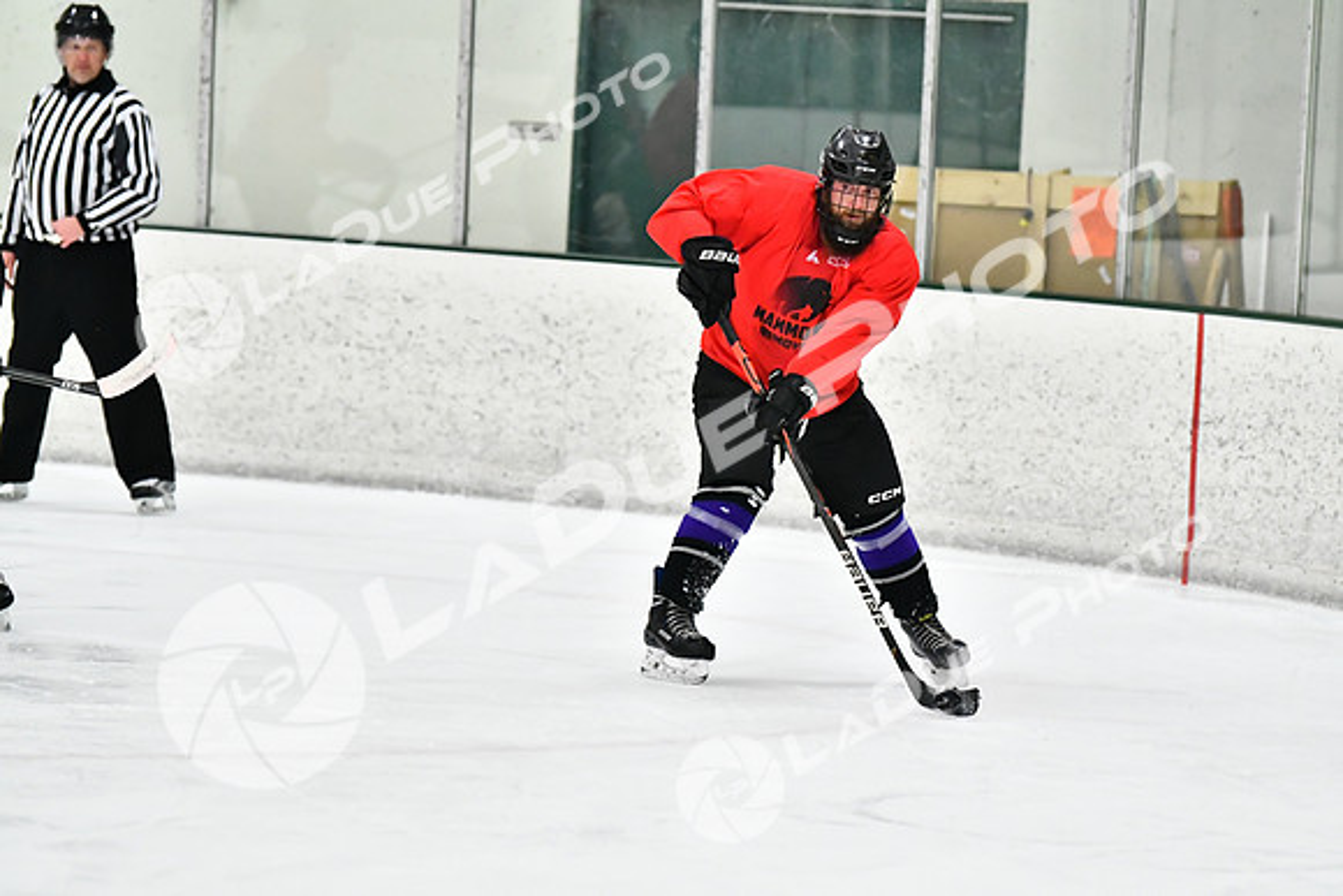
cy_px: 448
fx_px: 7276
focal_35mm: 195
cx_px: 672
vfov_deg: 7.0
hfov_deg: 10.5
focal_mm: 130
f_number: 2.8
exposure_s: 1/1600
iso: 6400
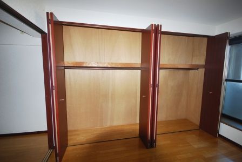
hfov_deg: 100.3
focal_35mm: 15
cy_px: 81
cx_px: 121
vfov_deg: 77.5
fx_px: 101
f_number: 4
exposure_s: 1/60
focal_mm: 10
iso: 200
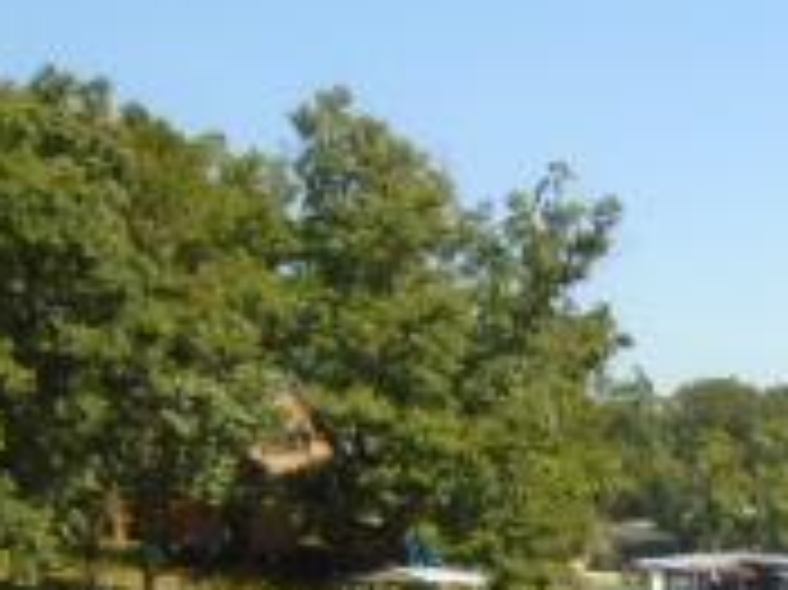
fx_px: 2161
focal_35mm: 95
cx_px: 982
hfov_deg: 19.3
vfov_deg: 14.2
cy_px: 982
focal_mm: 4.6
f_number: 3.2
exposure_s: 1/640
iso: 100
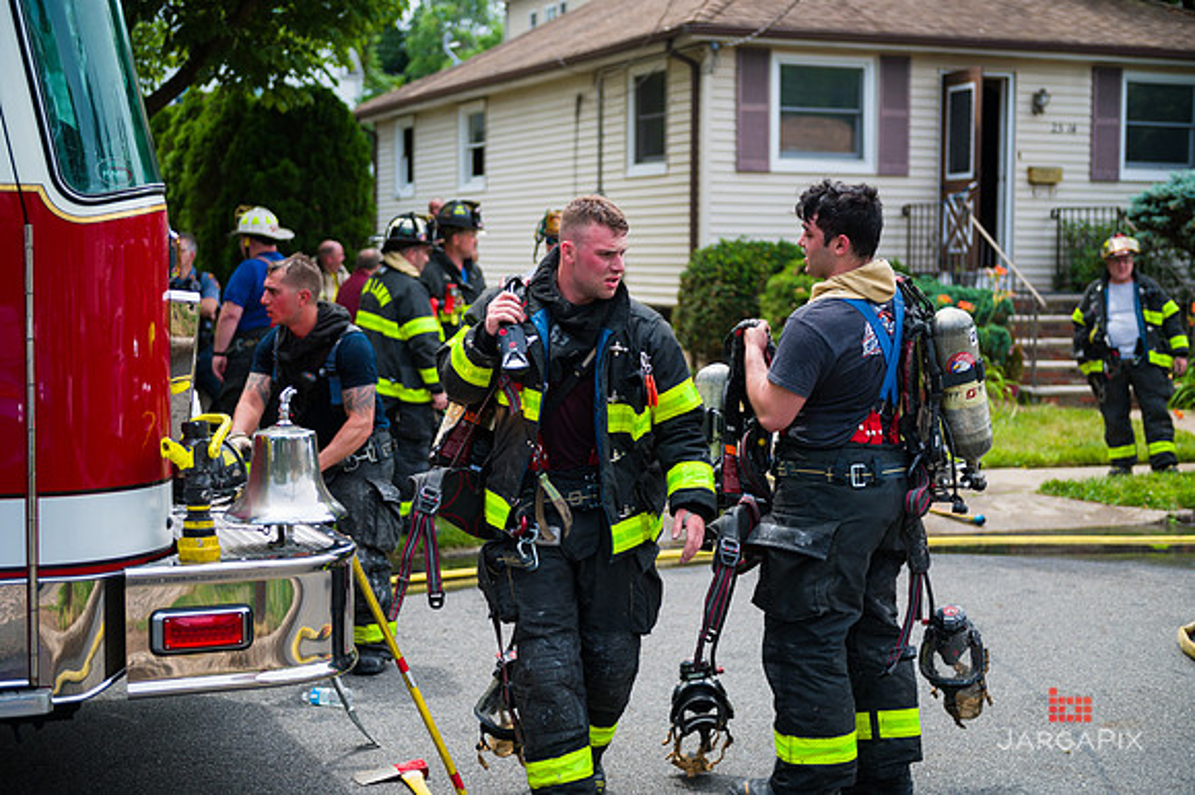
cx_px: 598
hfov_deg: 35.7
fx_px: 1858
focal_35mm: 56
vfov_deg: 24.2
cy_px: 398
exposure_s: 1/1250
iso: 200
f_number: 3.2
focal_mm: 56
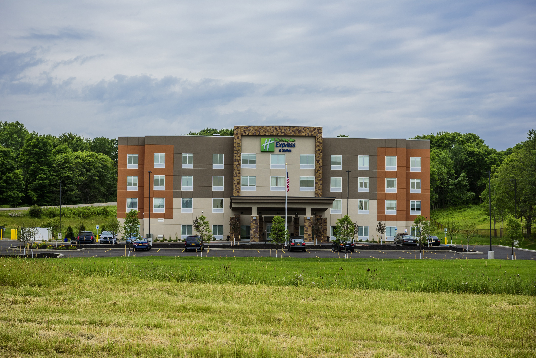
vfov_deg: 19.5
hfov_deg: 28.8
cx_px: 268
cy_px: 179
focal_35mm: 70
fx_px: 1043
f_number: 9
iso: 200
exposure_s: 1/250
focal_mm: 70
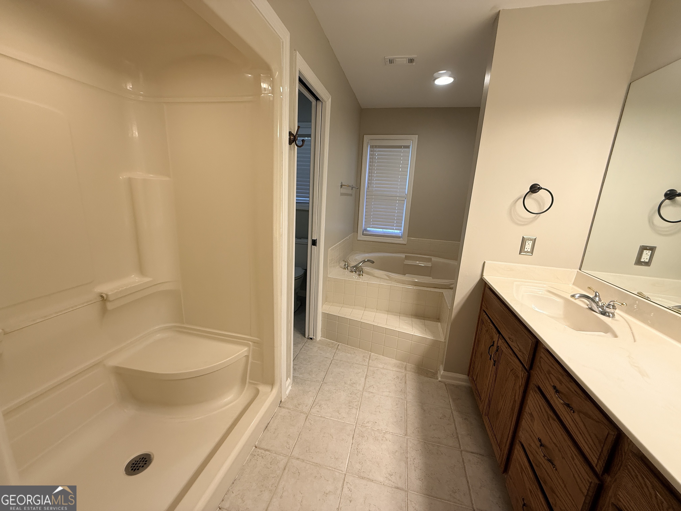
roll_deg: -3.4
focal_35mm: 14
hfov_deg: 102.1
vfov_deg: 85.7
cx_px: 340
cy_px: 256
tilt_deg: -12.8
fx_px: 275
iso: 125
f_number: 2.2
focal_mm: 2.22
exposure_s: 1/120
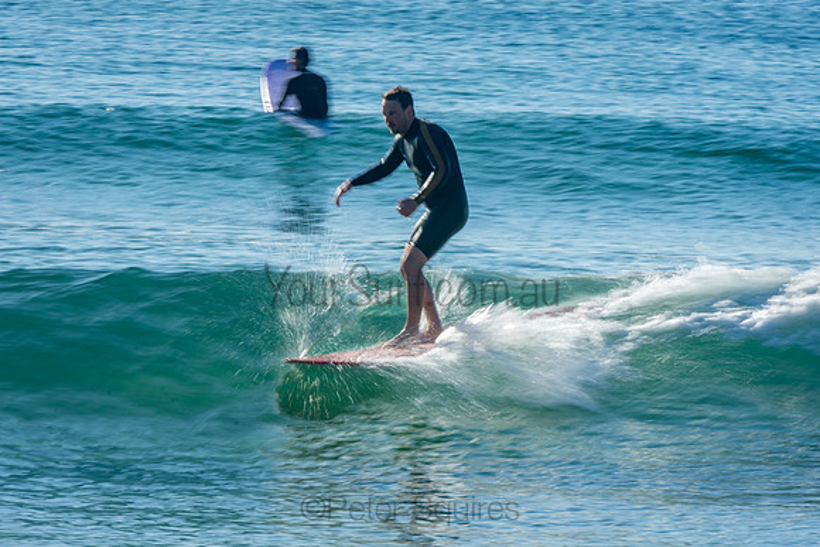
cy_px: 274
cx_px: 410
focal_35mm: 600
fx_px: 13669
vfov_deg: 2.3
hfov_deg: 3.4
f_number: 22
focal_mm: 400
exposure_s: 1/30
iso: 100
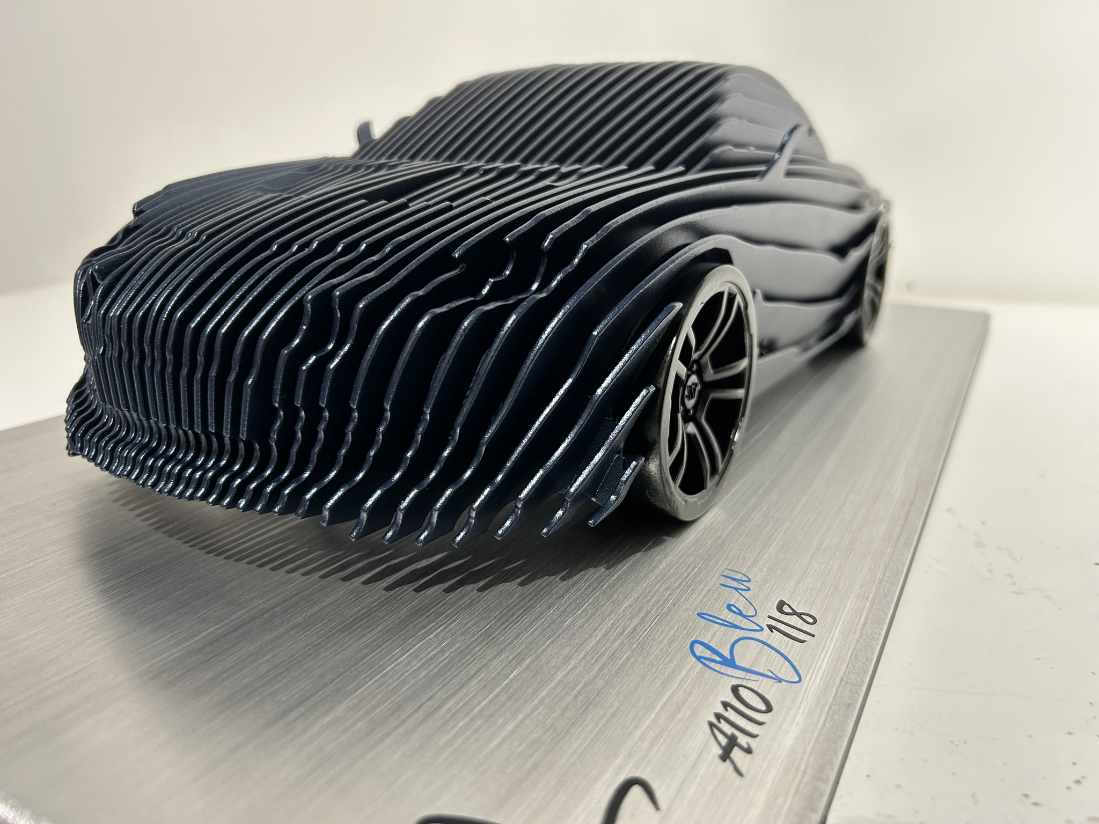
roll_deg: -0.1
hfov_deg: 67.3
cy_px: 412
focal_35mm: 26
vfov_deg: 53.1
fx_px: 825
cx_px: 550
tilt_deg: -17.9
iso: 80
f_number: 1.5
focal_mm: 5.7
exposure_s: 1/50
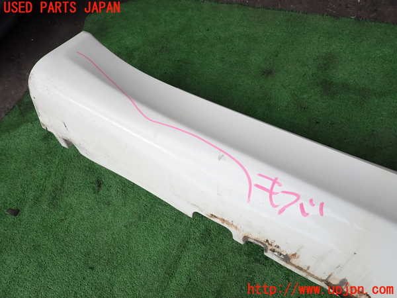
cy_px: 149
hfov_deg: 69.4
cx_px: 198
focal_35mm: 25
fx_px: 287
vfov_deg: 54.9
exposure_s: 1/640
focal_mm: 4.5
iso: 100
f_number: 2.8
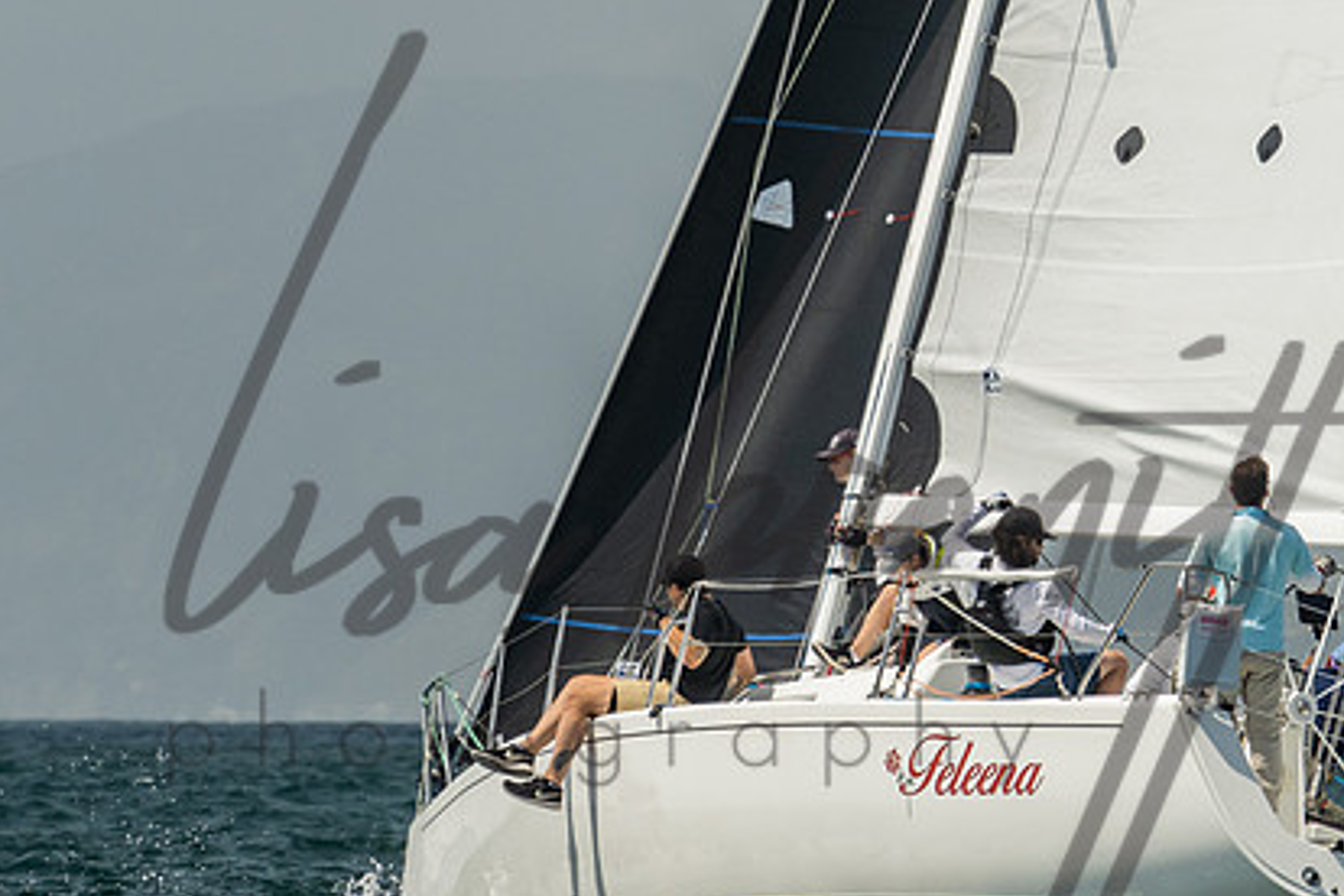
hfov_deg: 3.8
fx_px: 20494
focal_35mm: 549
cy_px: 221
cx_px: 1094
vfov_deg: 2.5
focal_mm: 195
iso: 320
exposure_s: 1/800
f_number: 6.3
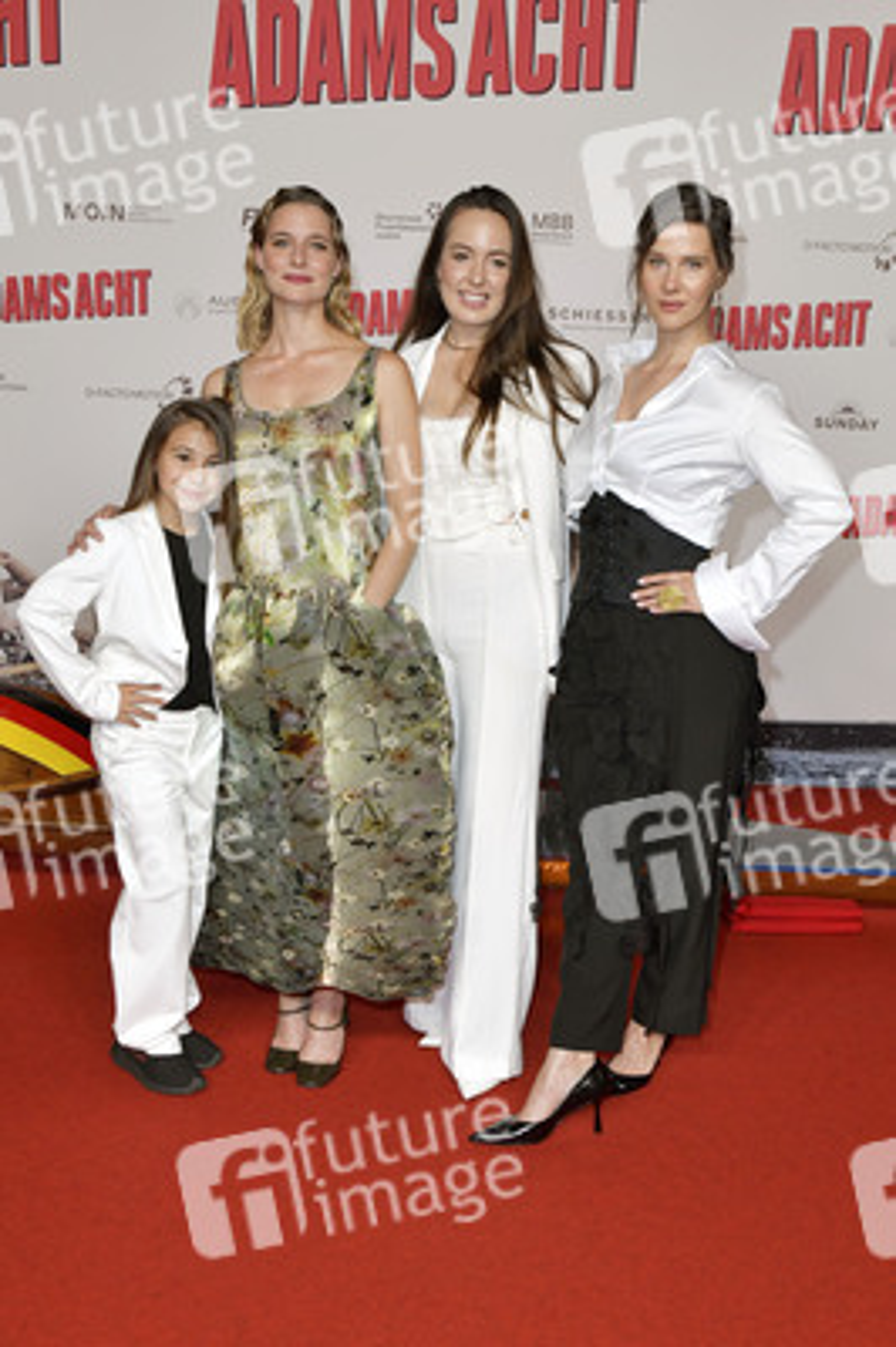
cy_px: 674
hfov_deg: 42.3
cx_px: 448
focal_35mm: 31
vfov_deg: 60.3
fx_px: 1159
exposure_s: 1/160
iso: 1600
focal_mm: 31
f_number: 7.1
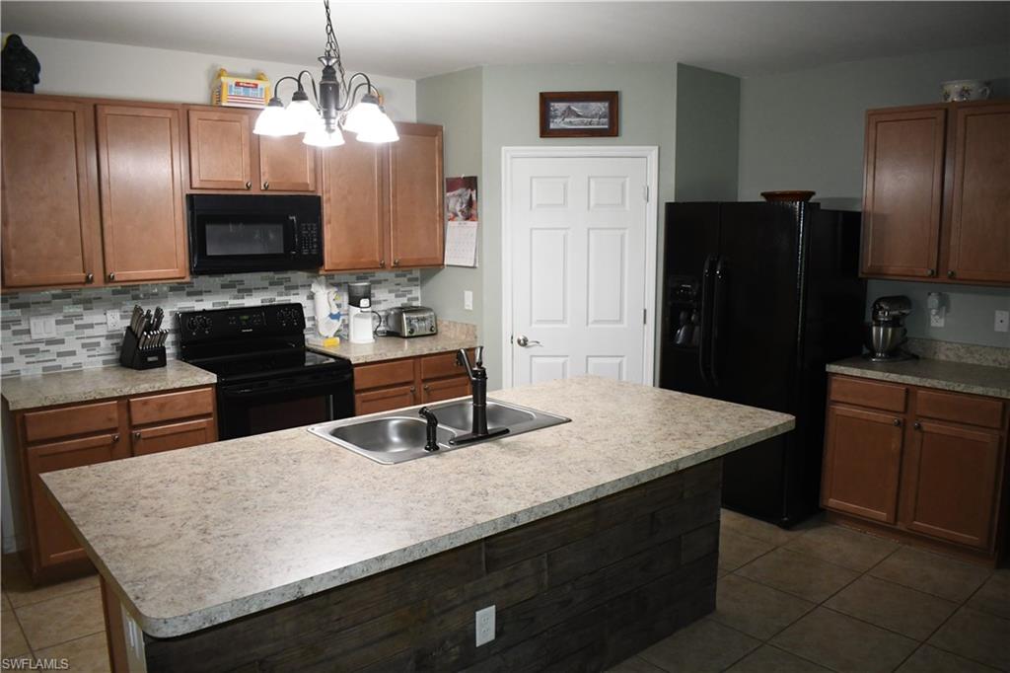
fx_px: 757
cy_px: 336
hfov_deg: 67.4
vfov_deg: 47.9
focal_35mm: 27
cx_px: 505
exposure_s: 1/250
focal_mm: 18
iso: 3200
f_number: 3.5
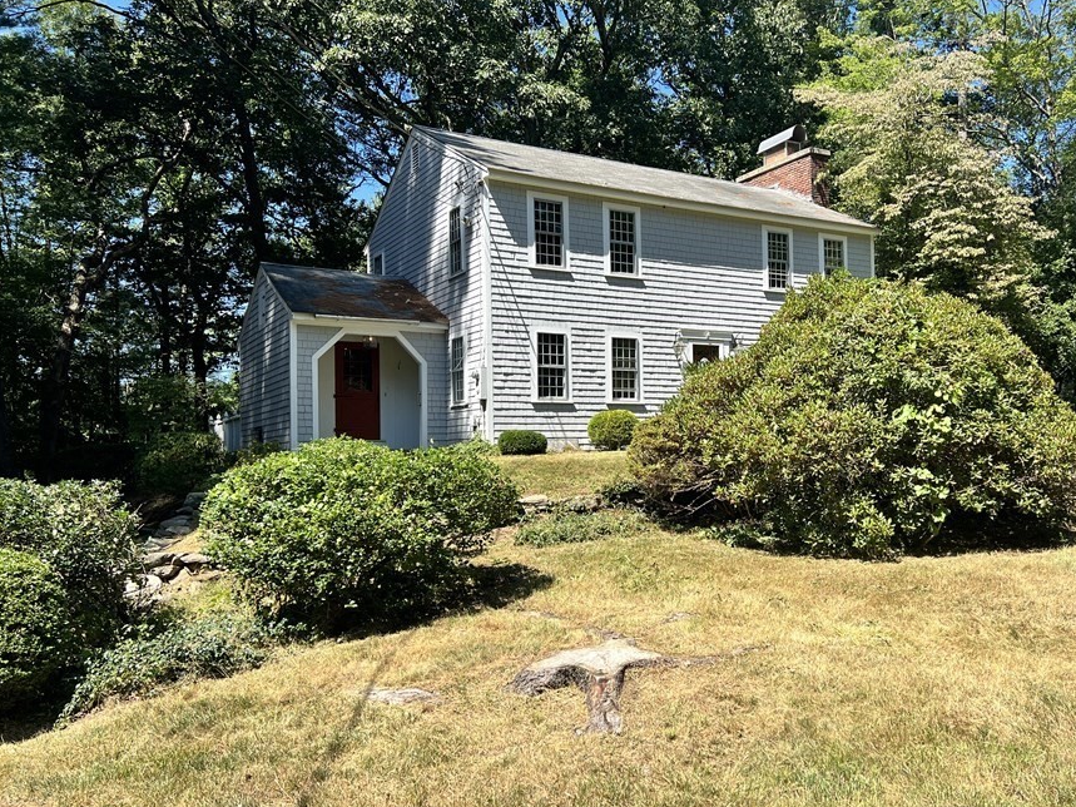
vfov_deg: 45.4
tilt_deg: -0.5
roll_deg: +1.0
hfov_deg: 58.0
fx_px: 963
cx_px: 635
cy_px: 420
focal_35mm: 31
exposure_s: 1/2008
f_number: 1.5
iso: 50
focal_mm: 5.7
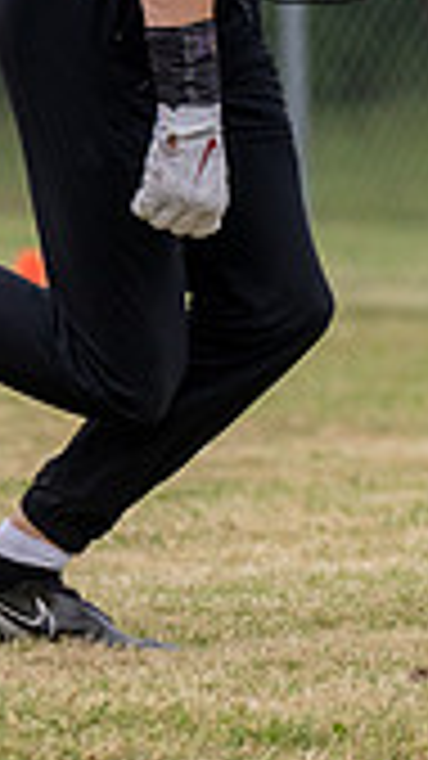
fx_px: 10900
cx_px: 445
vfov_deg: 4.0
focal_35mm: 540
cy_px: -176
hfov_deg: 2.2
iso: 200
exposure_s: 1/2500
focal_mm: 107
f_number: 2.8
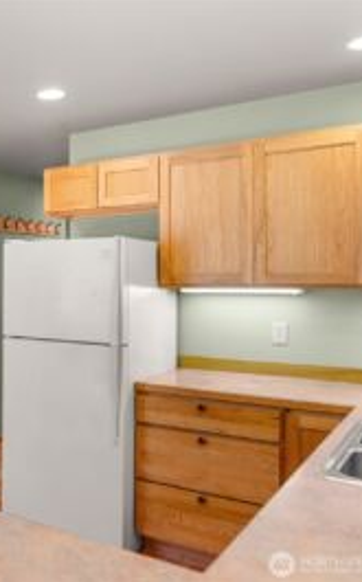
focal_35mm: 37
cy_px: 291
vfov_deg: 52.8
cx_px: -44
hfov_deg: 30.4
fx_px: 586
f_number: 2.8
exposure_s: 1/15
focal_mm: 24
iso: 400
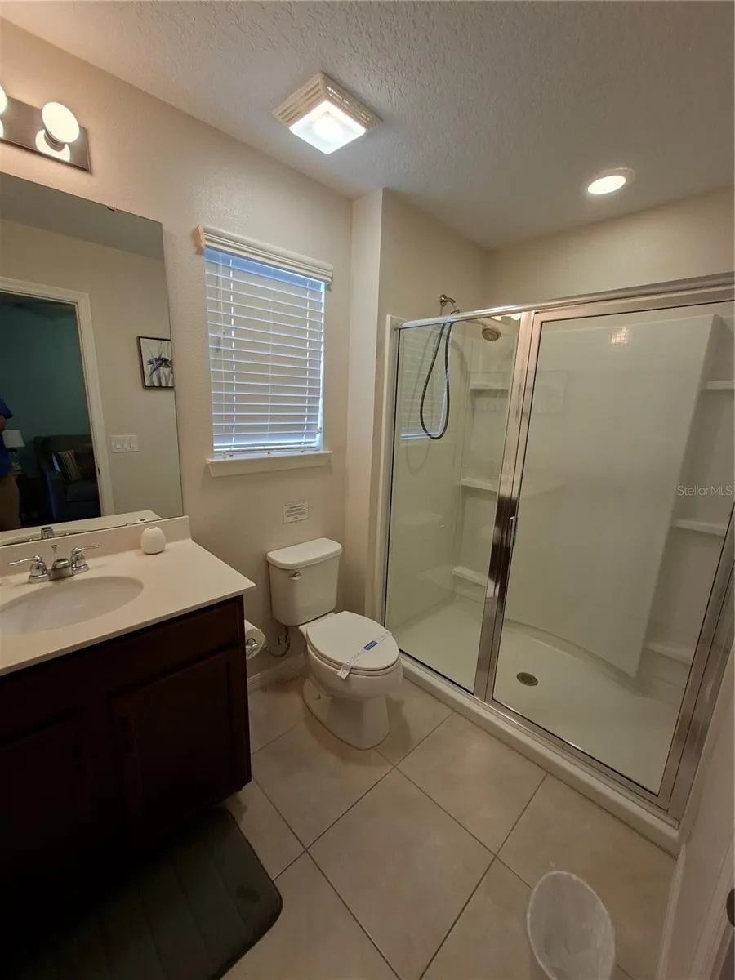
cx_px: 368
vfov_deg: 106.2
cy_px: 490
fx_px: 368
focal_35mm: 13
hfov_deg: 89.9
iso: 100
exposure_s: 1/40
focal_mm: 1.74
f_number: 2.2
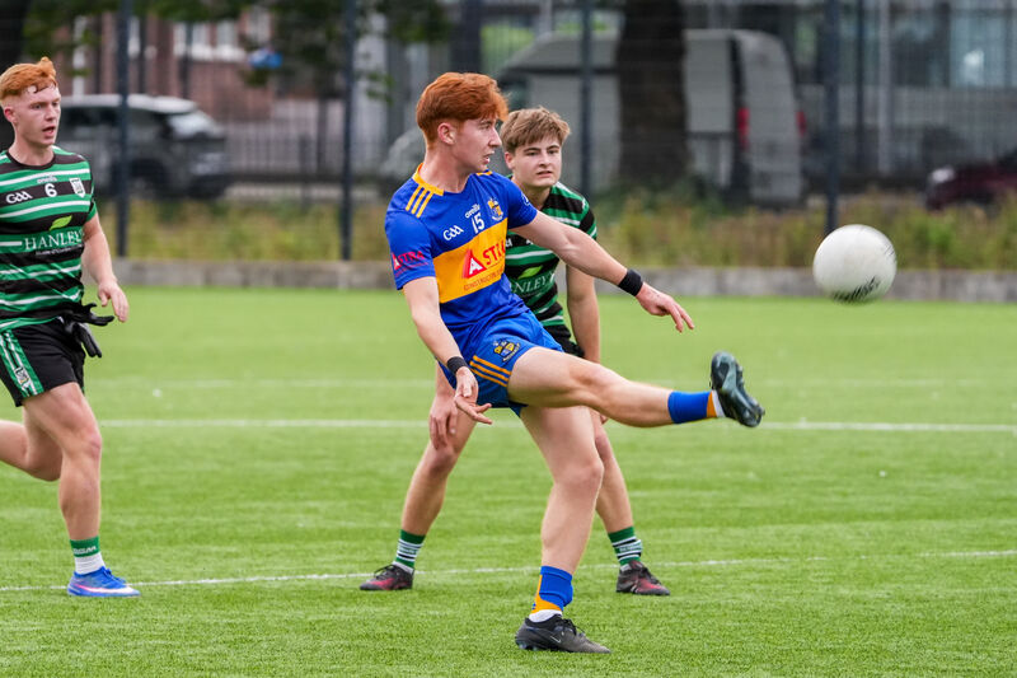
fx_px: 8473
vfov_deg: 4.6
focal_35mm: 300
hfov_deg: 6.9
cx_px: 508
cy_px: 339
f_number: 6.3
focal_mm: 300
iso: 4000
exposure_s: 1/800
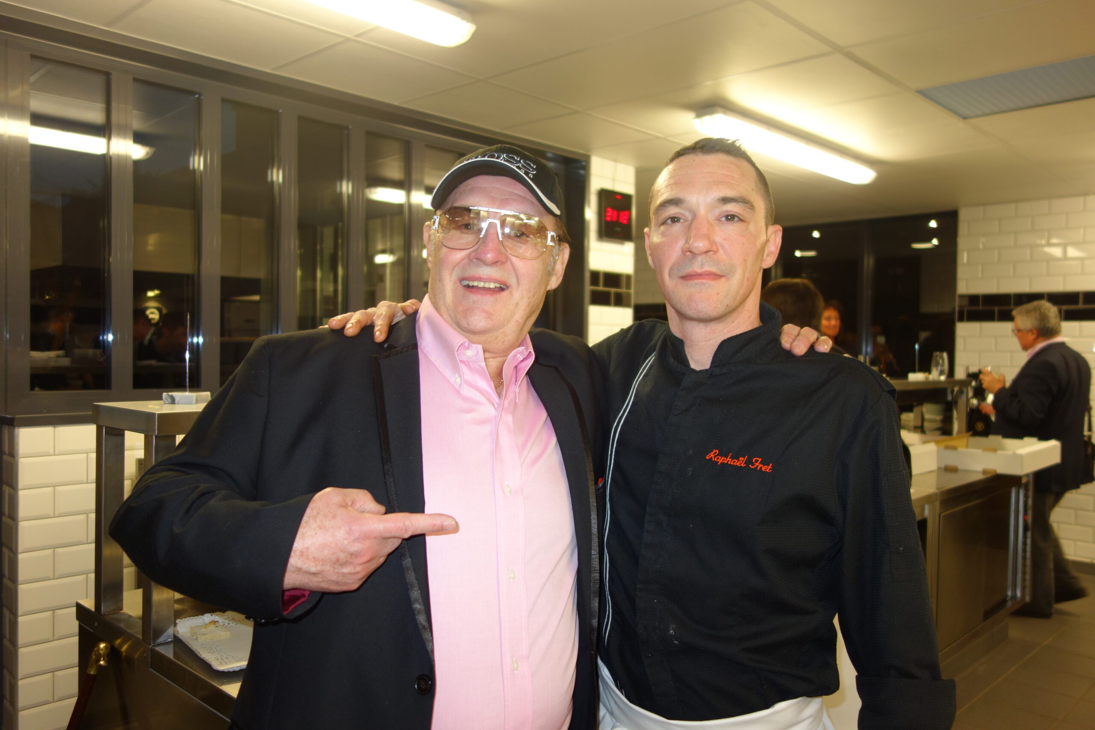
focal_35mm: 28
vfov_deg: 46.4
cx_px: 548
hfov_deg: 65.5
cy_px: 365
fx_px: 852
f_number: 1.8
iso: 125
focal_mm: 10.4
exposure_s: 1/60
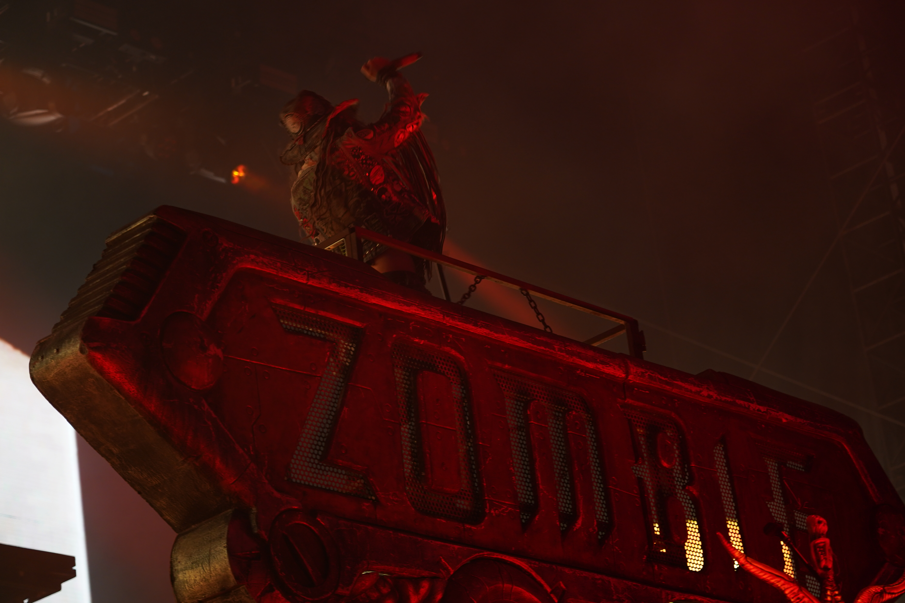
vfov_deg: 13.0
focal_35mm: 105
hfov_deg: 19.5
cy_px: 302
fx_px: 2639
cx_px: 452
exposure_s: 1/125
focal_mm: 105
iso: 800
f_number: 4
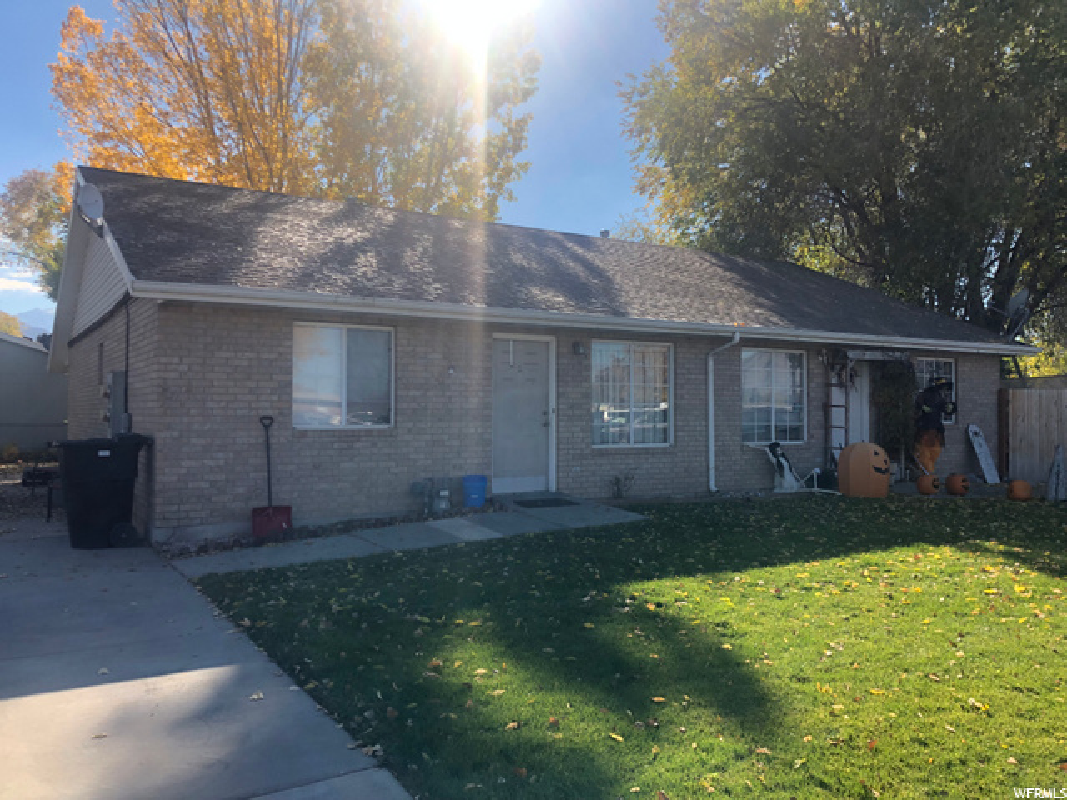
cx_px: 534
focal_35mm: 28
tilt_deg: +1.4
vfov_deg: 49.7
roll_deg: +0.5
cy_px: 400
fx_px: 863
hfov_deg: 63.4
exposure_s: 1/1389
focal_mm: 4
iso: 20
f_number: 1.8
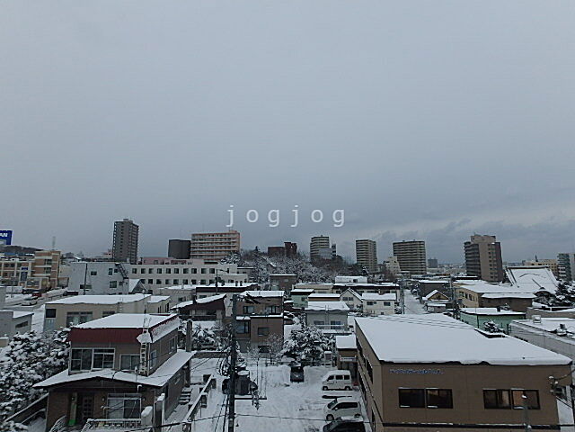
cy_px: 216
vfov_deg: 63.4
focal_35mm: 21
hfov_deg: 79.0
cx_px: 288
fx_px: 349
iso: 125
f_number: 6
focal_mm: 3.7
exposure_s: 1/640
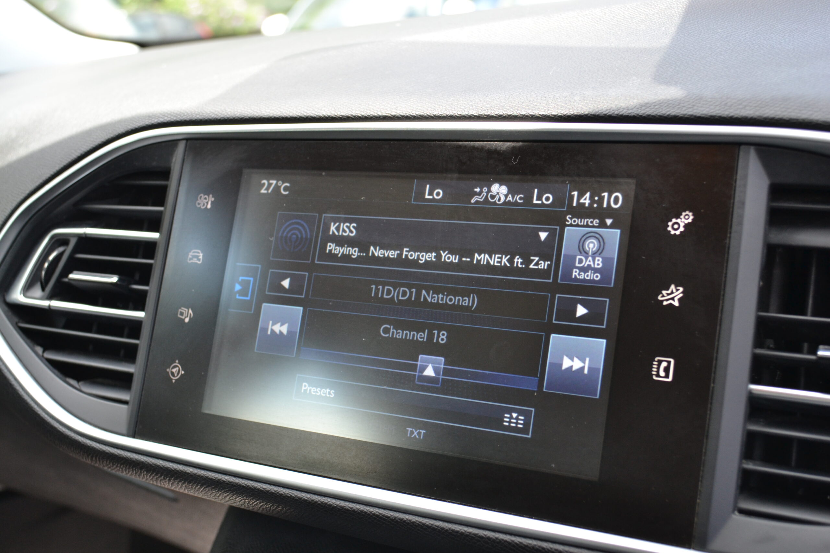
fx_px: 1037
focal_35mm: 45
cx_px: 415
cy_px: 276
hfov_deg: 43.6
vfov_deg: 29.9
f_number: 5.6
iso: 400
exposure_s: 1/125
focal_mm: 30
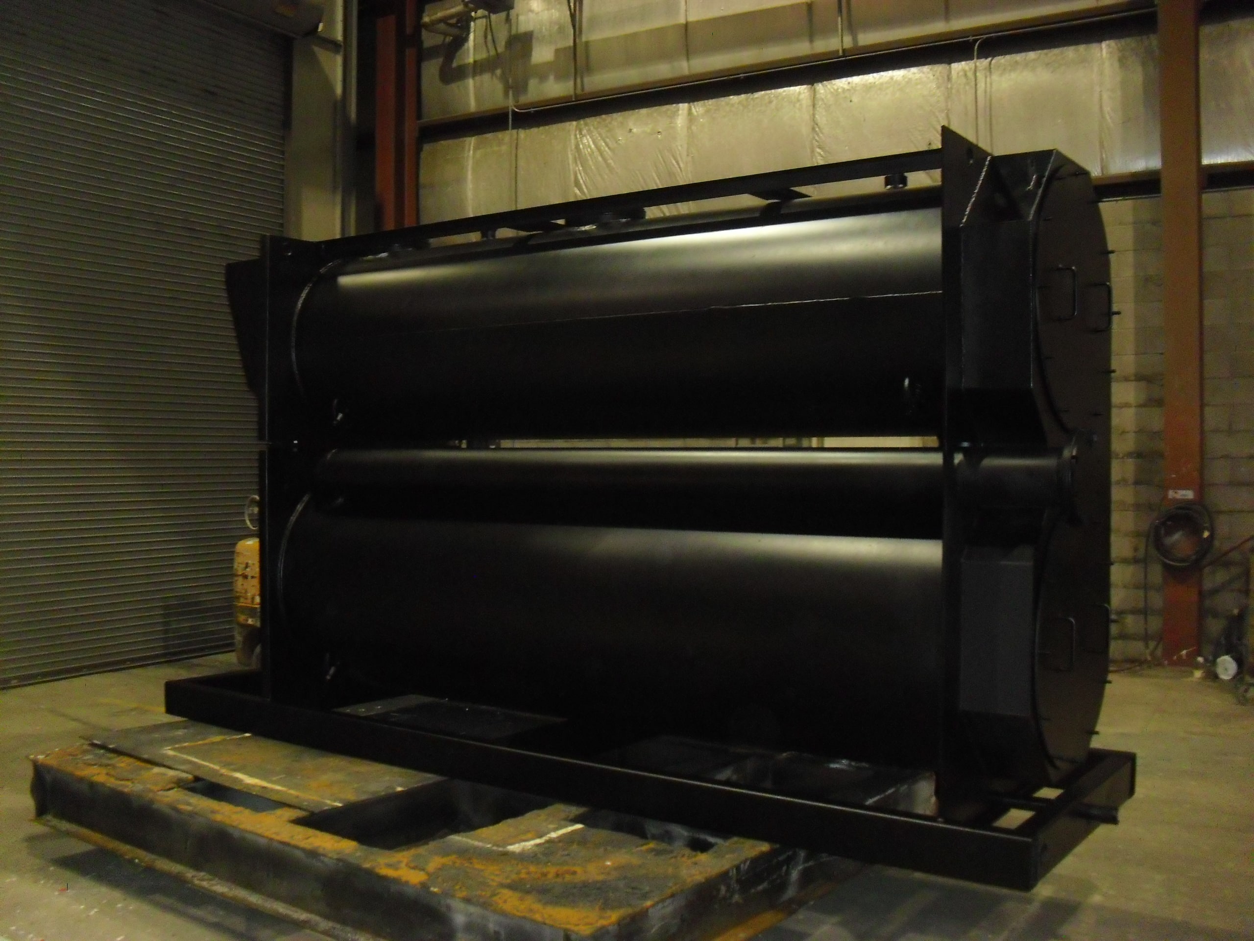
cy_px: 470
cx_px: 627
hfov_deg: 51.4
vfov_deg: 39.7
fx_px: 1304
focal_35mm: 36
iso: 400
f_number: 3.1
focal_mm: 6.3
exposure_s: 1/60
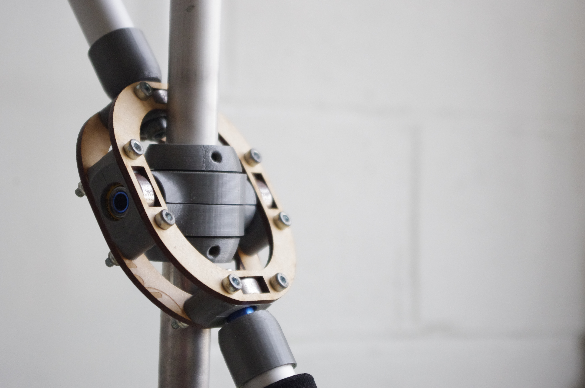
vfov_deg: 15.0
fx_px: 1477
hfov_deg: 22.4
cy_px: 197
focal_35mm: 91
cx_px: 285
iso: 1600
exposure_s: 1/200
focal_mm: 55
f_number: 5.6
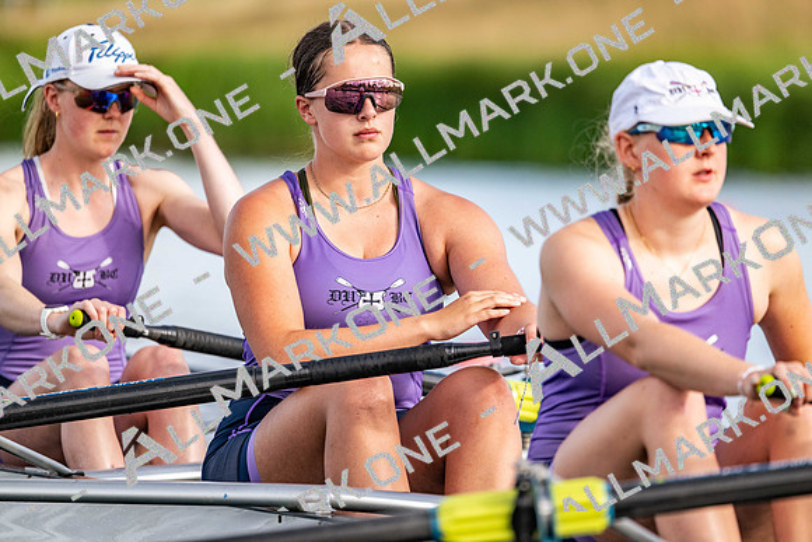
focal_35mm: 400
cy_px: 271
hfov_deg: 5.2
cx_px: 406
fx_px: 9024
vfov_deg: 3.4
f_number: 4.5
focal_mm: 400
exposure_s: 1/2500
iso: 640
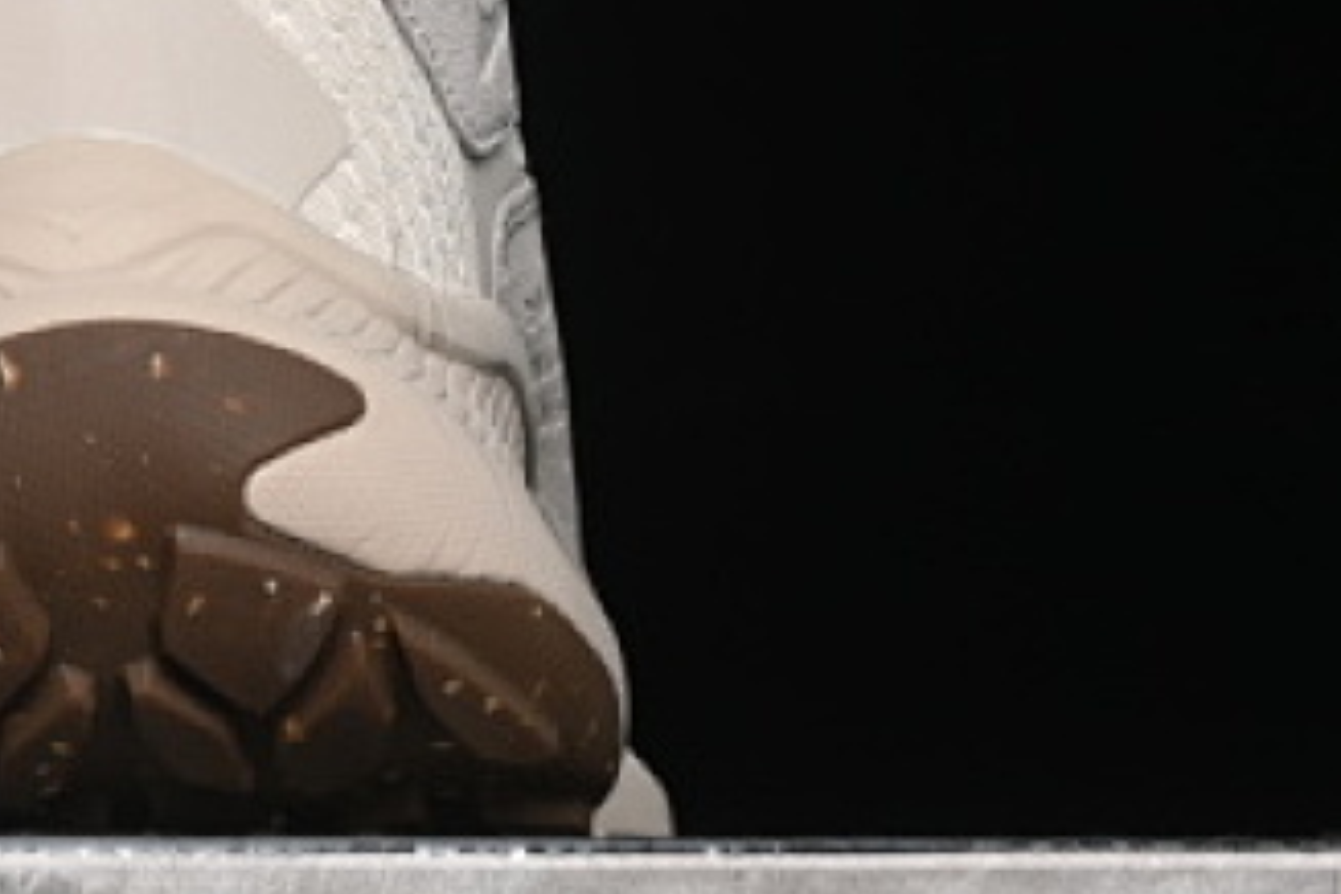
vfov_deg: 5.5
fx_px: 9237
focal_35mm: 248
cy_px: -86
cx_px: -361
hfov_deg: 8.2
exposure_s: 1/60
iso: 160
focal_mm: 50
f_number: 7.1
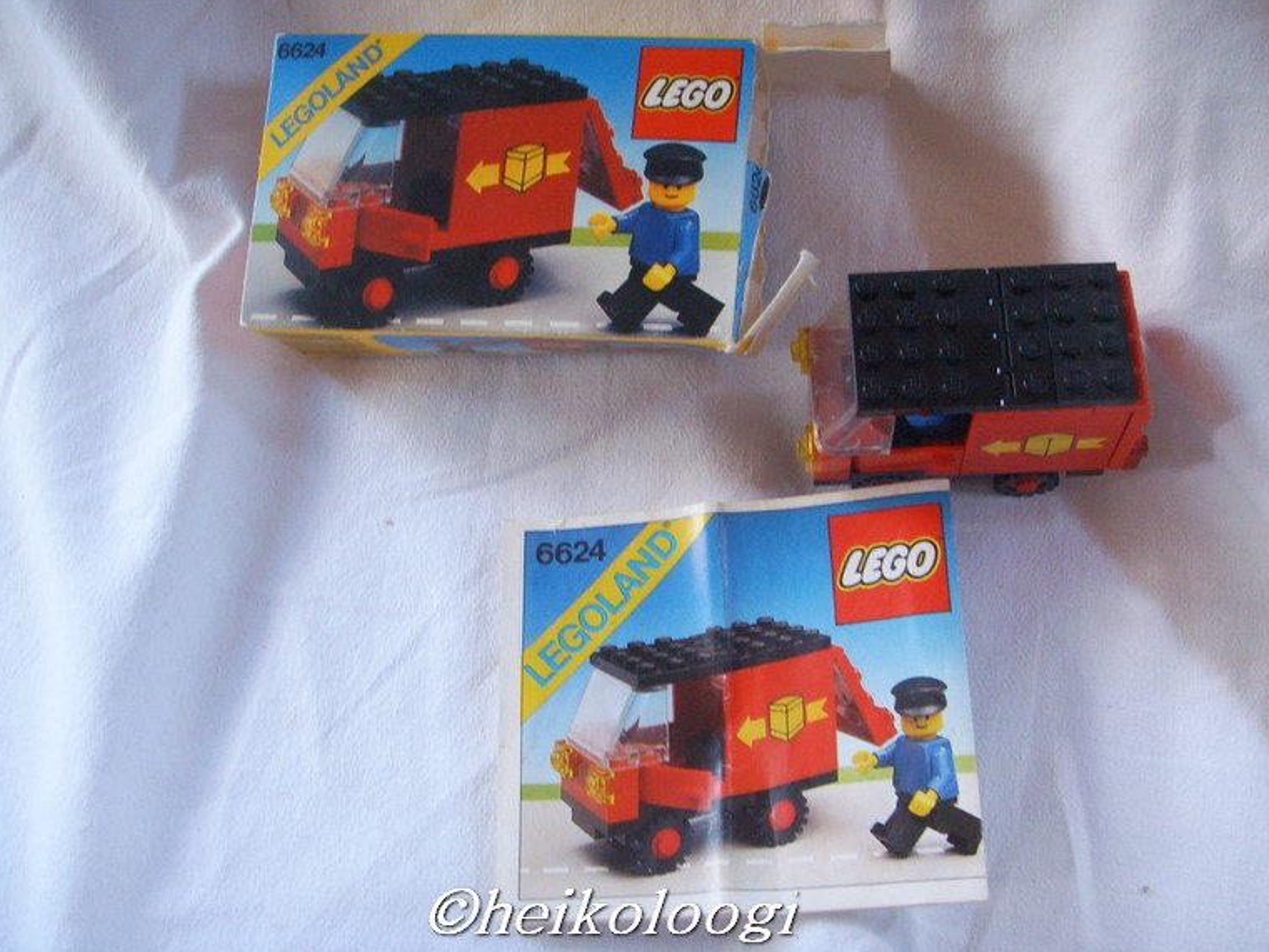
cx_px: 615
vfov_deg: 35.1
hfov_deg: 45.8
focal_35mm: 41
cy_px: 457
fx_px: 1503
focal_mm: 6.6
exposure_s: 1/20
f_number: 3.5
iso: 150
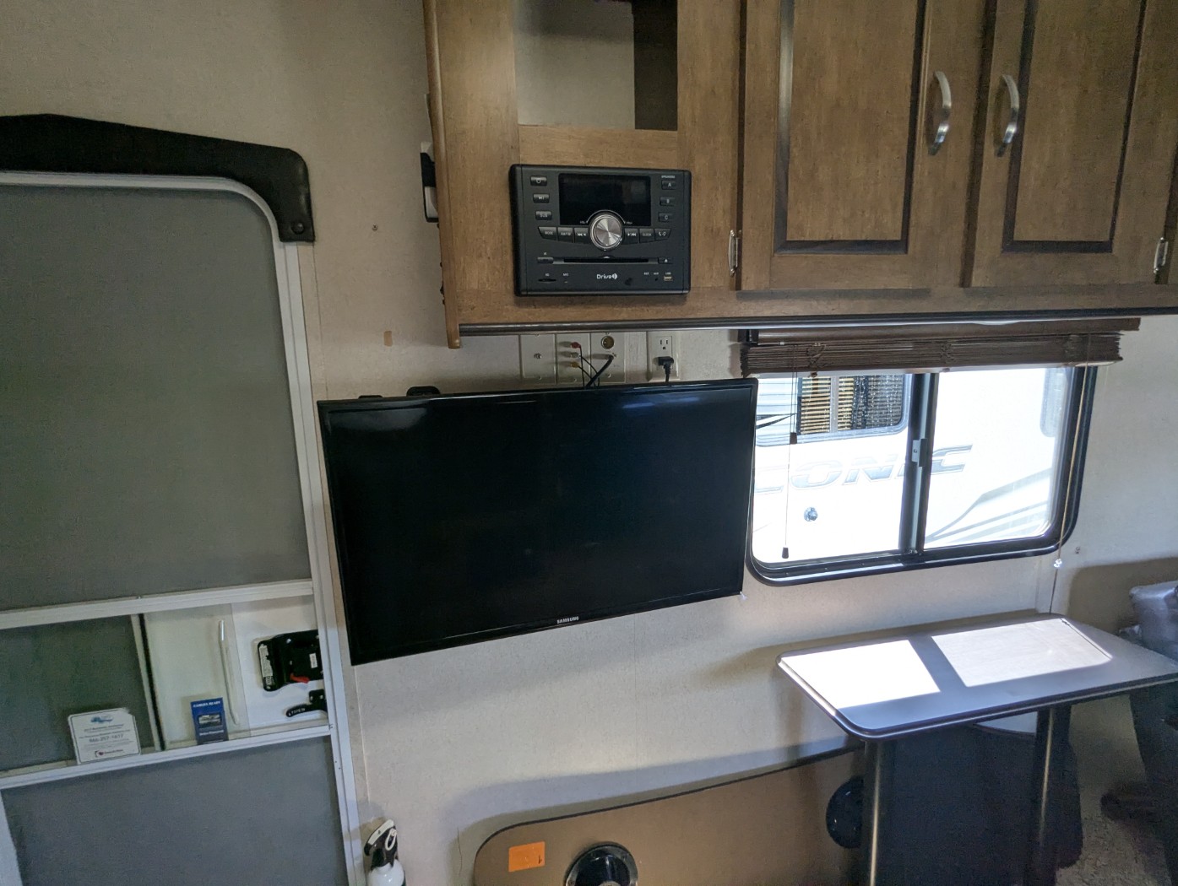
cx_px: 589
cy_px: 443
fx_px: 545
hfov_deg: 94.4
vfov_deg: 78.2
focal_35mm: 16
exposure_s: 1/116
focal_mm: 2.35
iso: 122
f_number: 2.2
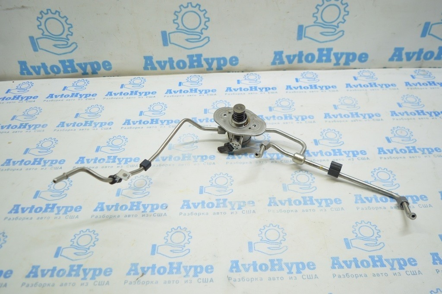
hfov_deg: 62.0
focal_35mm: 30
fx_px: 368
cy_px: 147
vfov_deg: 43.5
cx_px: 221
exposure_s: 1/40
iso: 400
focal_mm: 20
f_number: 3.8
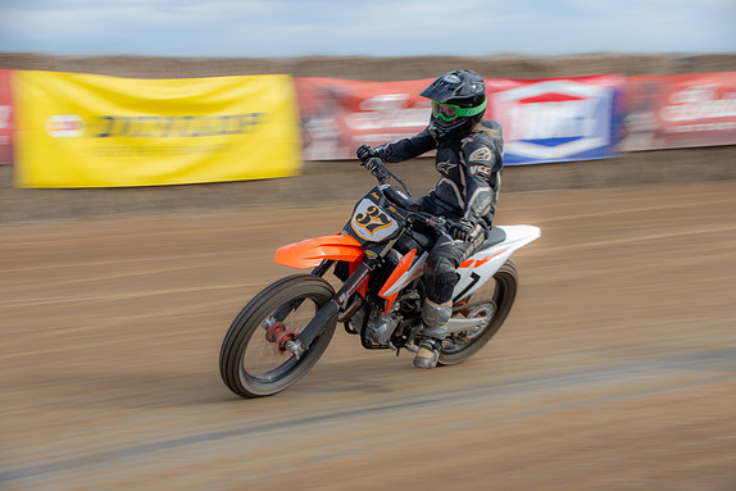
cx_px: 371
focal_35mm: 100
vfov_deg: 13.7
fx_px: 2045
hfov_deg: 20.4
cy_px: 244
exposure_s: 1/100
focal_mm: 66
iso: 100
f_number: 8
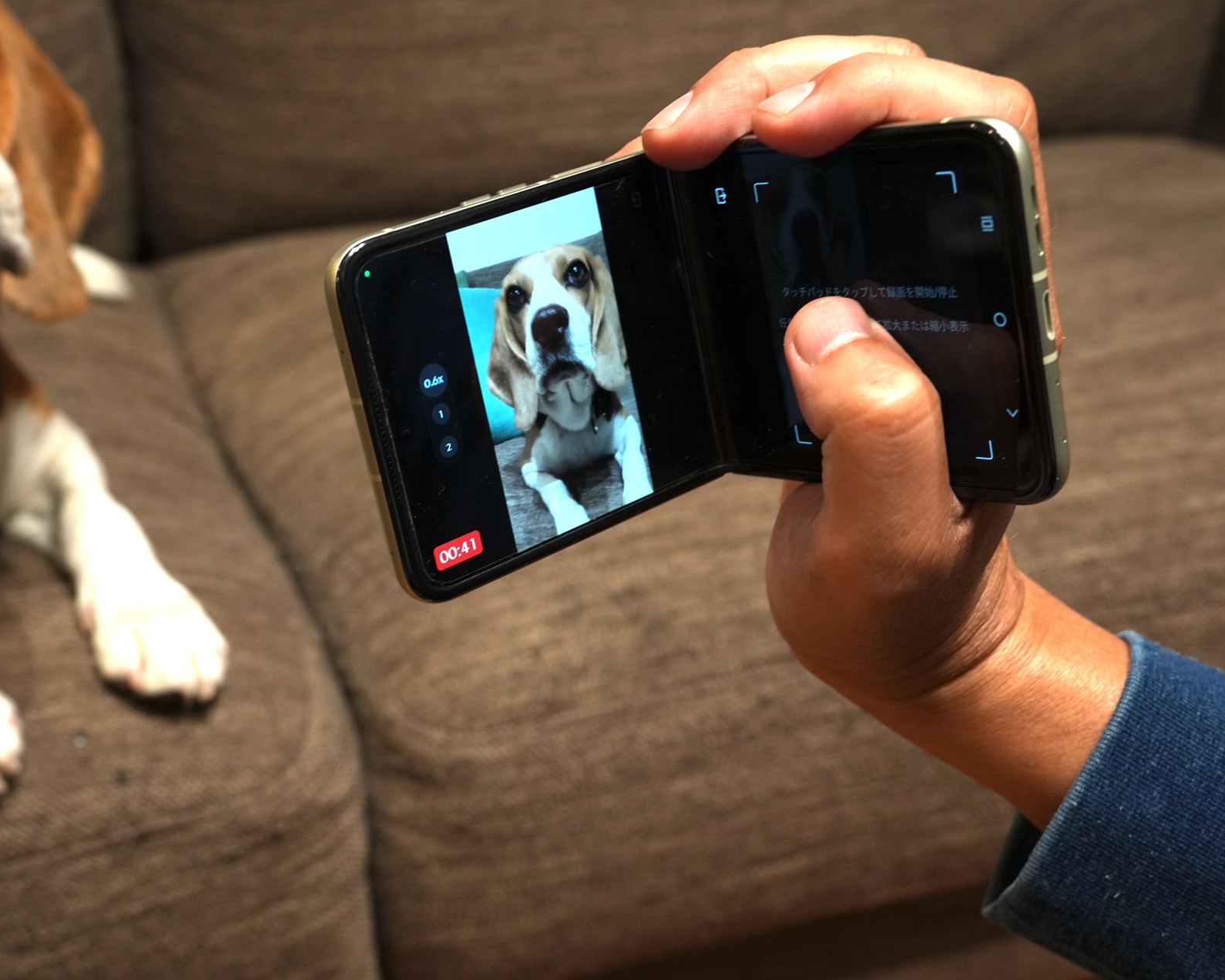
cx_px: 574
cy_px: 488
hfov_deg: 36.6
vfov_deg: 29.7
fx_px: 1849
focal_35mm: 51
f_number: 9
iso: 1250
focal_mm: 45
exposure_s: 1/20
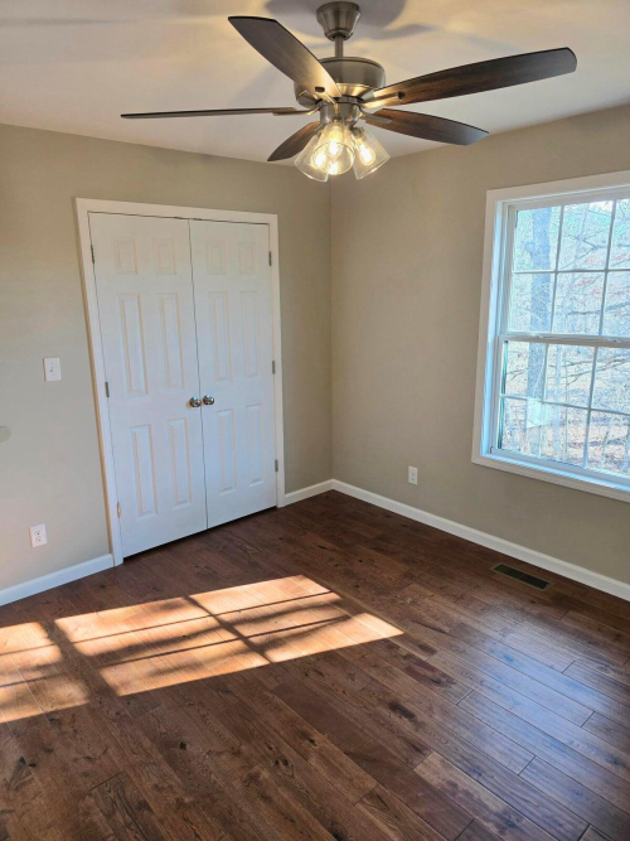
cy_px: 420
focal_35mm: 23
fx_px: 558
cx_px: 315
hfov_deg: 58.9
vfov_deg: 73.9
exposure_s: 1/120
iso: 50
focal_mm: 6.3
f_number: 1.7
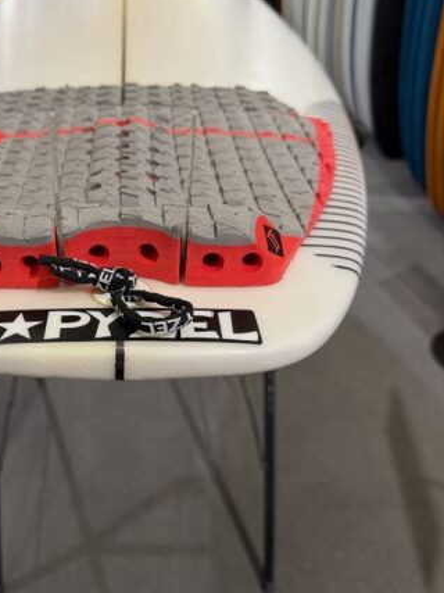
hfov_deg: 38.6
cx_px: 112
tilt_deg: -34.7
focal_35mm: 36
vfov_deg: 51.4
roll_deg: +0.9
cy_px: 304
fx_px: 616
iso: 200
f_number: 1.78
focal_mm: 6.76
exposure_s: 1/96
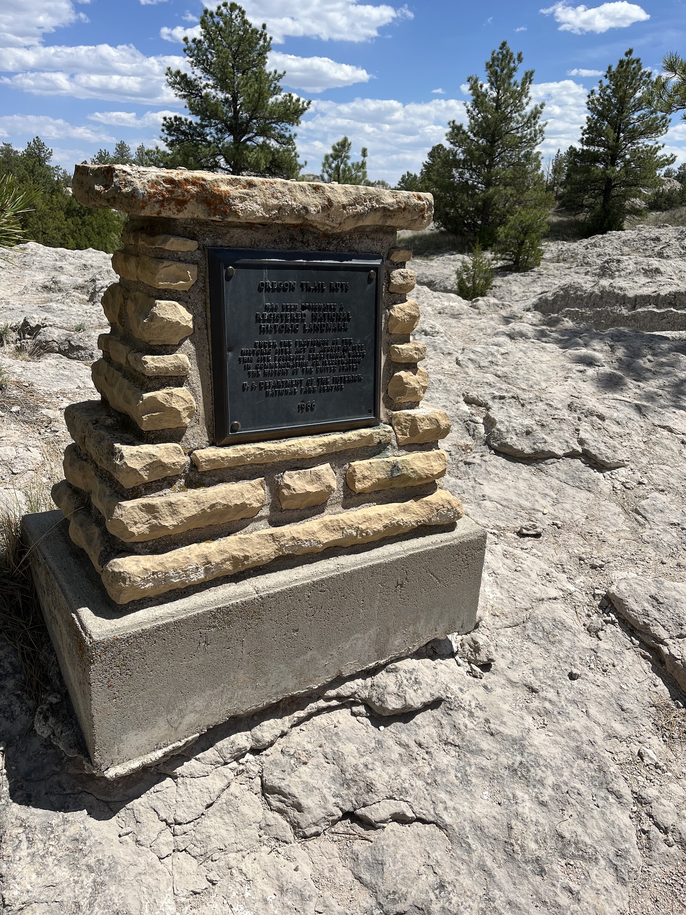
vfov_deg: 67.3
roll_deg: -4.2
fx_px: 687
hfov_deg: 53.1
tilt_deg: -20.6
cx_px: 343
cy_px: 458
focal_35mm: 26
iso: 50
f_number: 1.6
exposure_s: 1/2899
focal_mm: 5.1
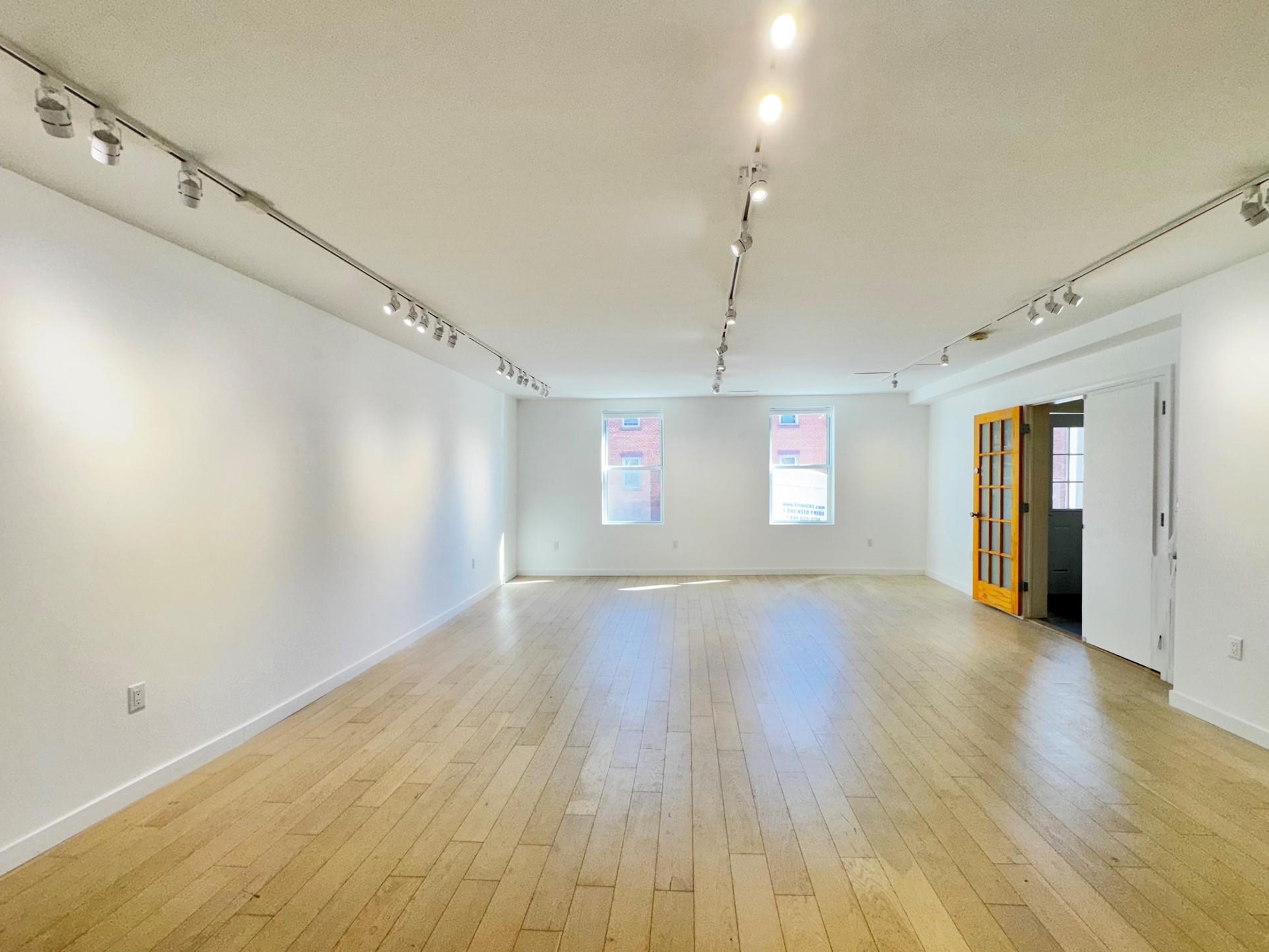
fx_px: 550
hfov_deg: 98.1
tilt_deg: -1.1
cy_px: 489
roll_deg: +0.6
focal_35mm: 15
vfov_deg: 81.7
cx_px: 651
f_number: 2.2
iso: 80
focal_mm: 2.22
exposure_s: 1/120
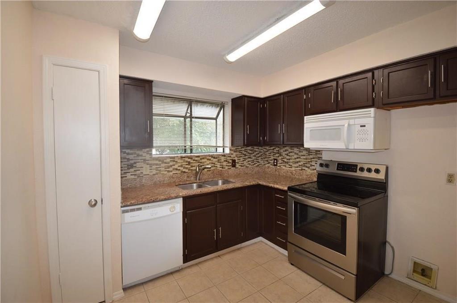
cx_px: 228
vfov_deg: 77.2
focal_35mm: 15
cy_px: 152
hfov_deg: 100.5
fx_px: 190
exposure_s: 1/100
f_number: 4.5
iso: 400
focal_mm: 10
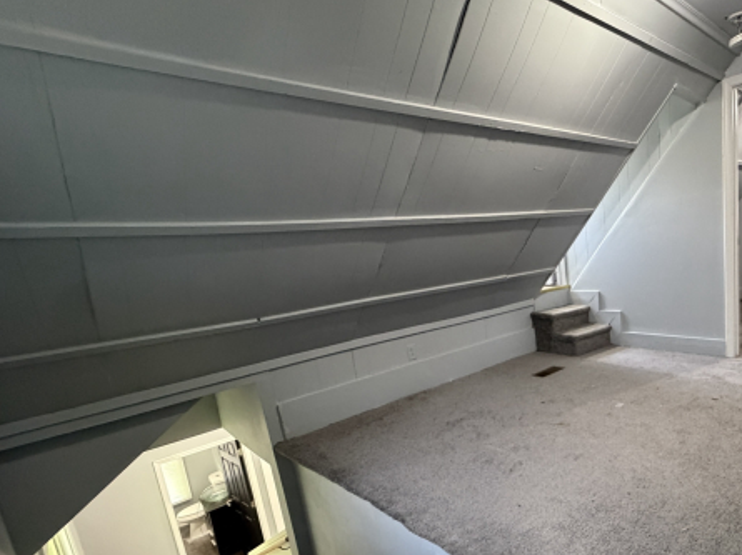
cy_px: 328
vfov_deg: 62.9
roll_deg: +6.1
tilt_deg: -9.9
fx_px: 450
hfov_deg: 75.4
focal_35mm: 21
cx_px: 521
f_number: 2.2
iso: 640
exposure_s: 1/60
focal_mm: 2.22
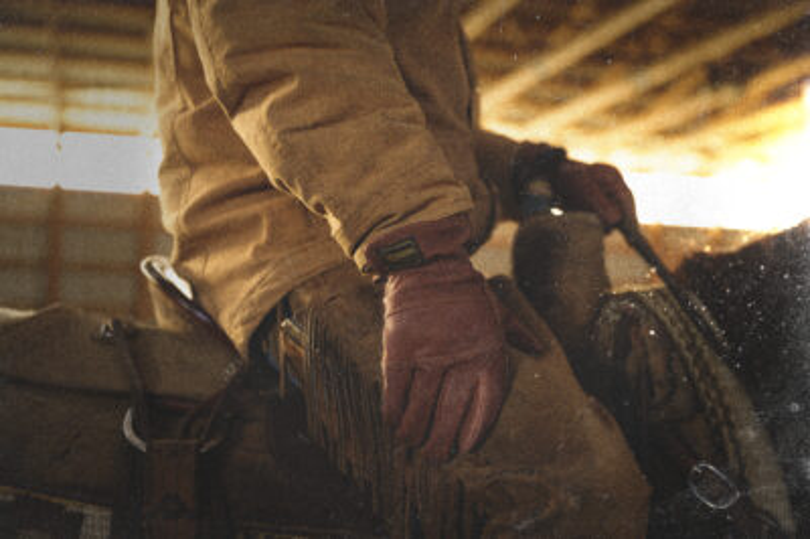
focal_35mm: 46
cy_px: 270
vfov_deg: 29.2
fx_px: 1034
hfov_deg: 42.8
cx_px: 405
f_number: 2.8
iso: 1000
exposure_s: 1/160
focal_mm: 46
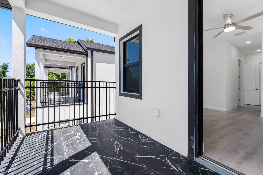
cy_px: 88
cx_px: 132
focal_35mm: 16
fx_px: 117
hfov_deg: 96.7
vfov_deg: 73.7
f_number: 11
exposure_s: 1/6400
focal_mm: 16
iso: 1600
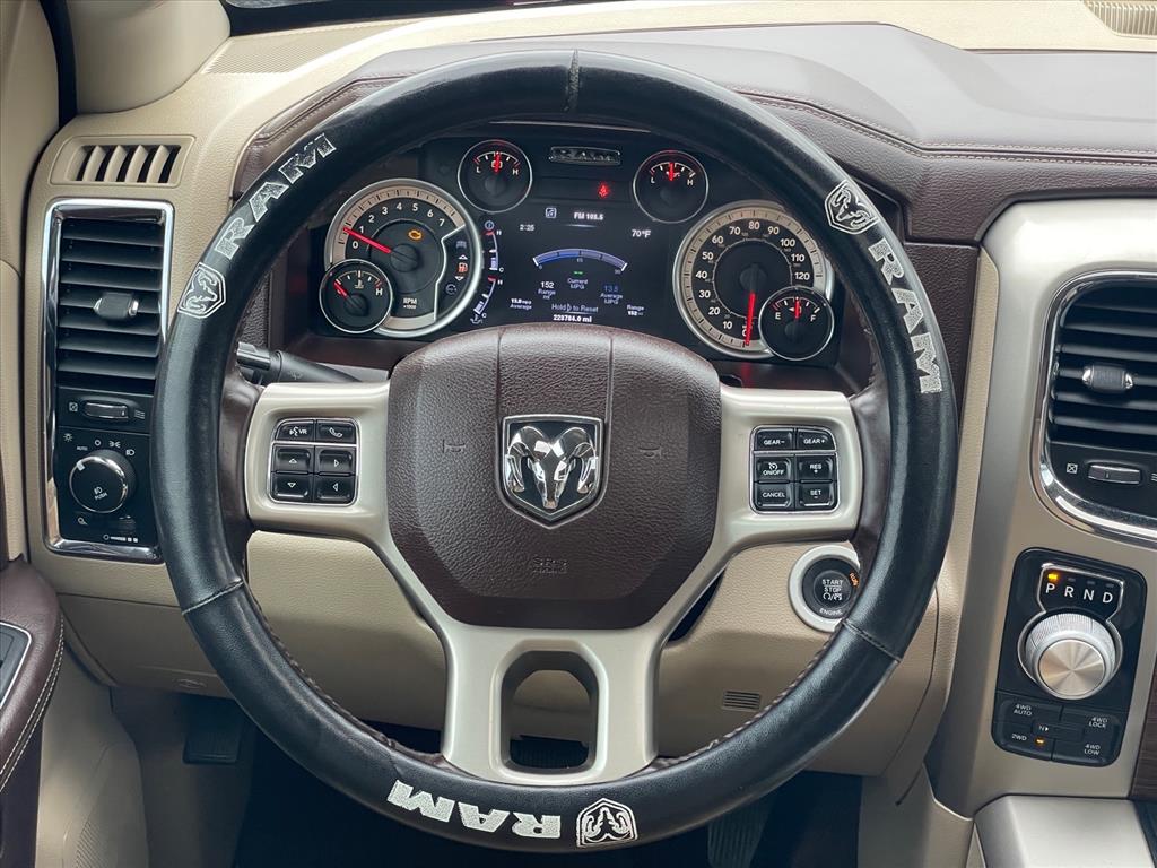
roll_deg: +3.9
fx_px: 1738
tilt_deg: -28.3
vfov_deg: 28.0
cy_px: 434
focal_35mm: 52
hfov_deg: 36.8
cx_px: 578
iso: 125
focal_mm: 6
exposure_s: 1/99
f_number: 2
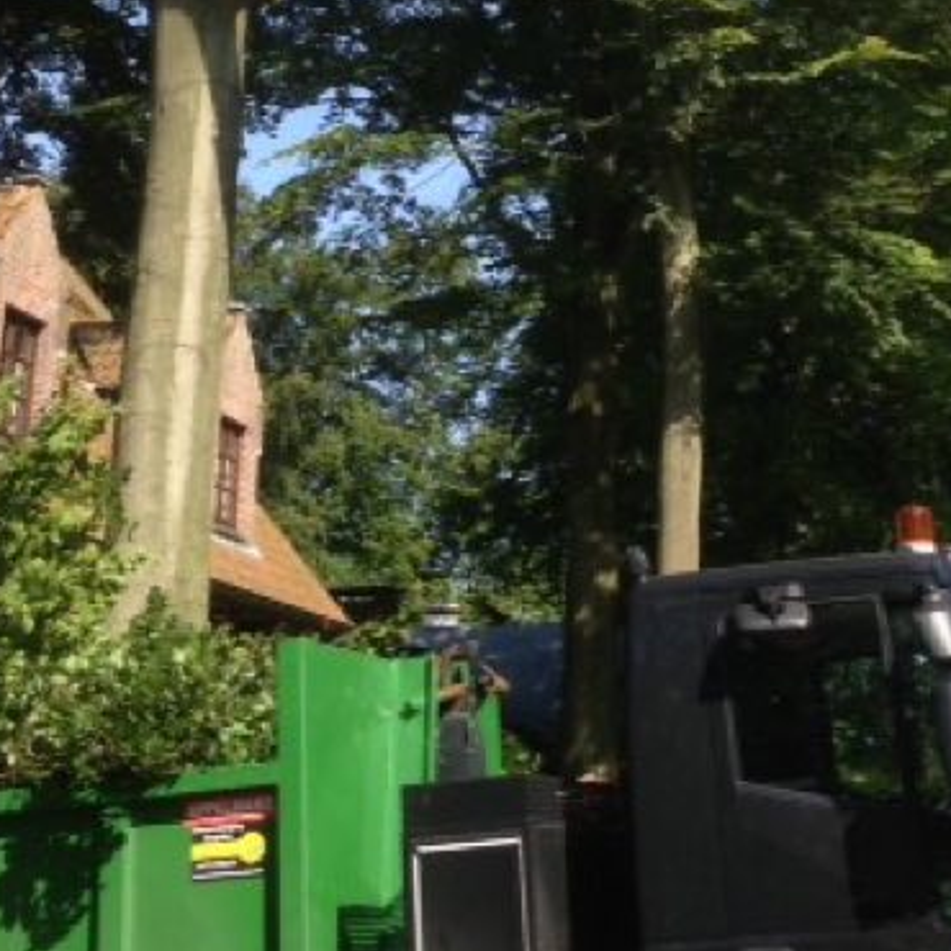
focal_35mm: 71
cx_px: 526
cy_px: -90
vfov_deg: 22.9
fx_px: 2207
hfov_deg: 24.3
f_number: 2.4
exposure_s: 1/713
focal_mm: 4.12
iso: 50
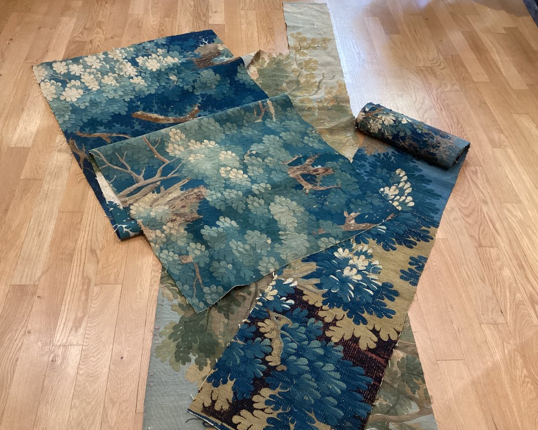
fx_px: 525
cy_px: 212
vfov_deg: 44.5
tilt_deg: -48.0
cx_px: 253
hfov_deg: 54.2
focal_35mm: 33
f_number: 2.4
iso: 320
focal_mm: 3.3
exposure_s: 1/50
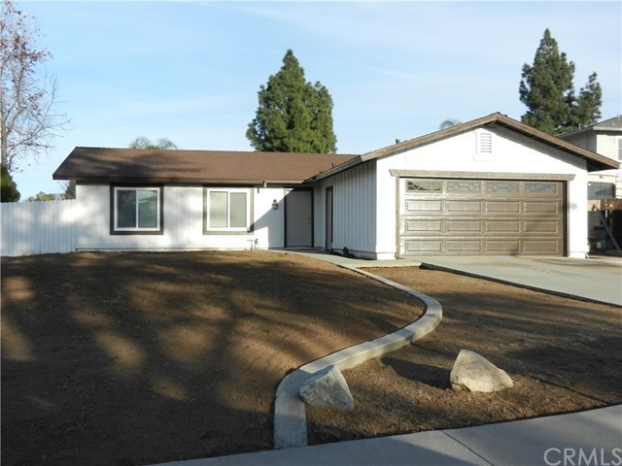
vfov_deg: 42.9
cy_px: 233
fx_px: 593
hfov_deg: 55.4
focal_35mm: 33
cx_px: 311
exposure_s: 1/800
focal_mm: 5.9
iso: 160
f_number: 3.8
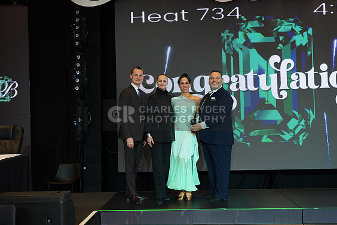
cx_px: 168
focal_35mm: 35
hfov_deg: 54.4
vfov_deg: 37.8
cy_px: 115
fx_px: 328
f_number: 5
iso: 1250
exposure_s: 1/200
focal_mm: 34
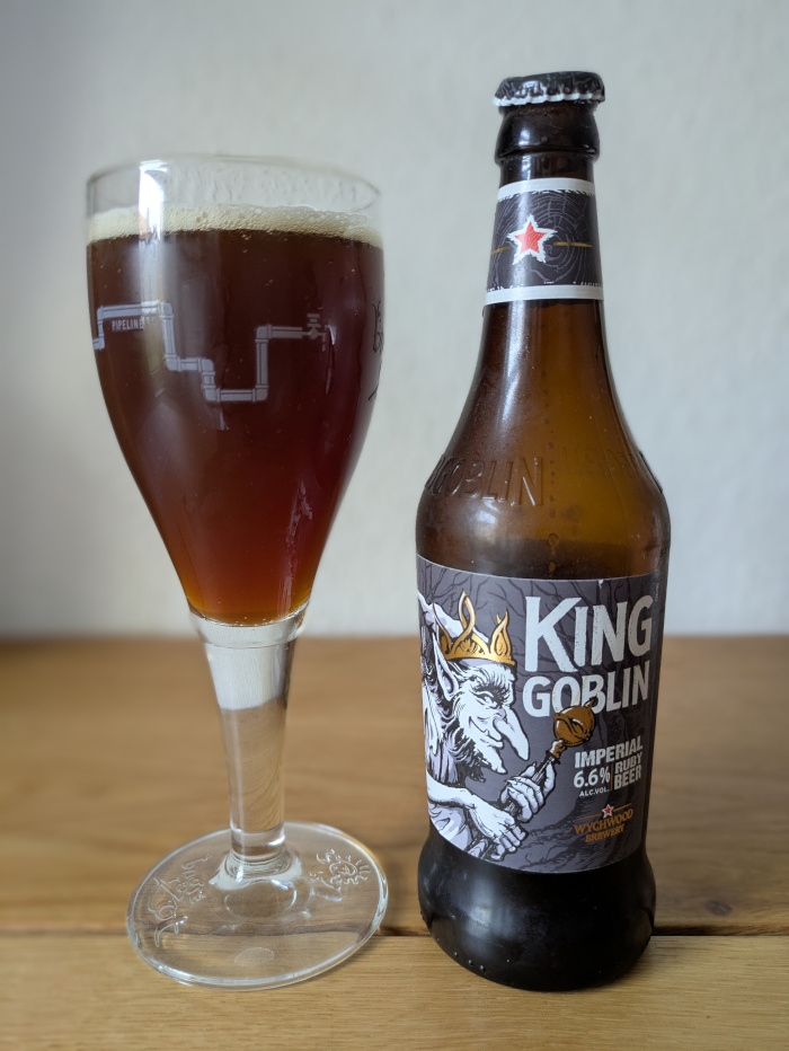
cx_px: 394
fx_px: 759
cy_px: 526
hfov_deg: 54.9
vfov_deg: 69.4
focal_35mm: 25
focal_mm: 5.43
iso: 225
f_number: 1.89
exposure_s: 1/25
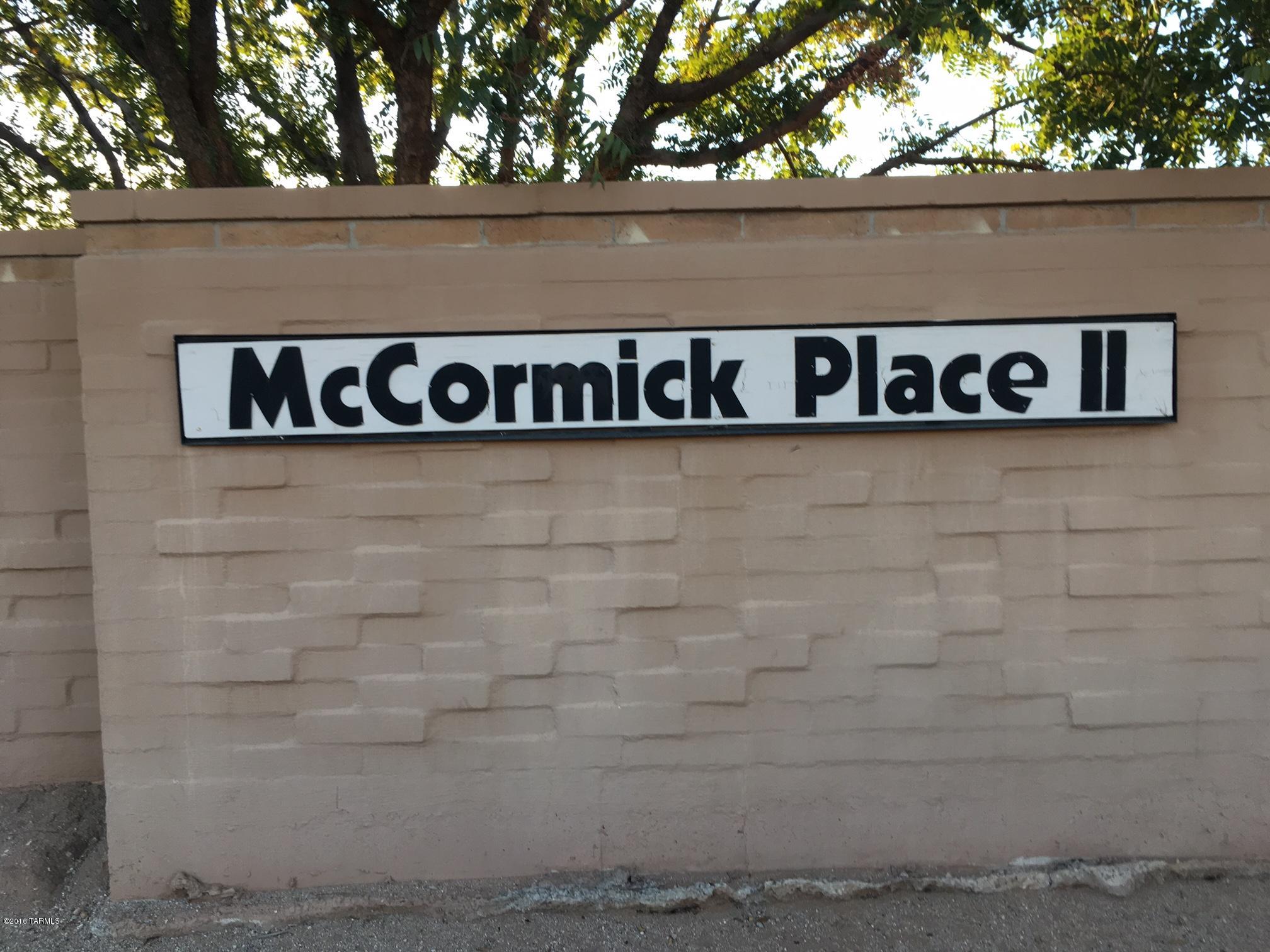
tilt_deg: -5.6
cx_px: 635
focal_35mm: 29
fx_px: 1064
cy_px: 476
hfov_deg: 61.7
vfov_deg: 48.2
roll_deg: +1.0
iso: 32
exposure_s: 1/120
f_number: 2.2
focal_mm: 4.15
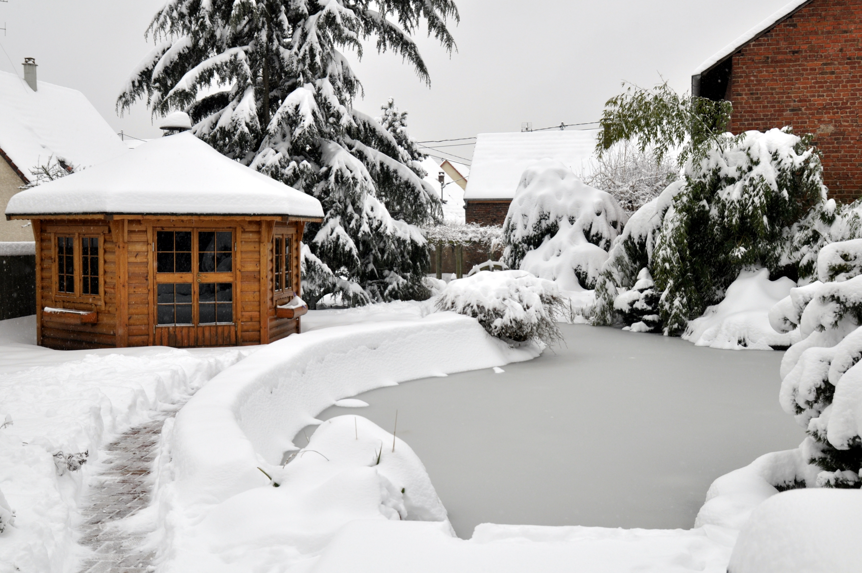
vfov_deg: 39.9
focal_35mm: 33
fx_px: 789
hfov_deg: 57.3
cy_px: 286
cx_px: 431
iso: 200
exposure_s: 1/400
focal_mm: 22
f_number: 5.6
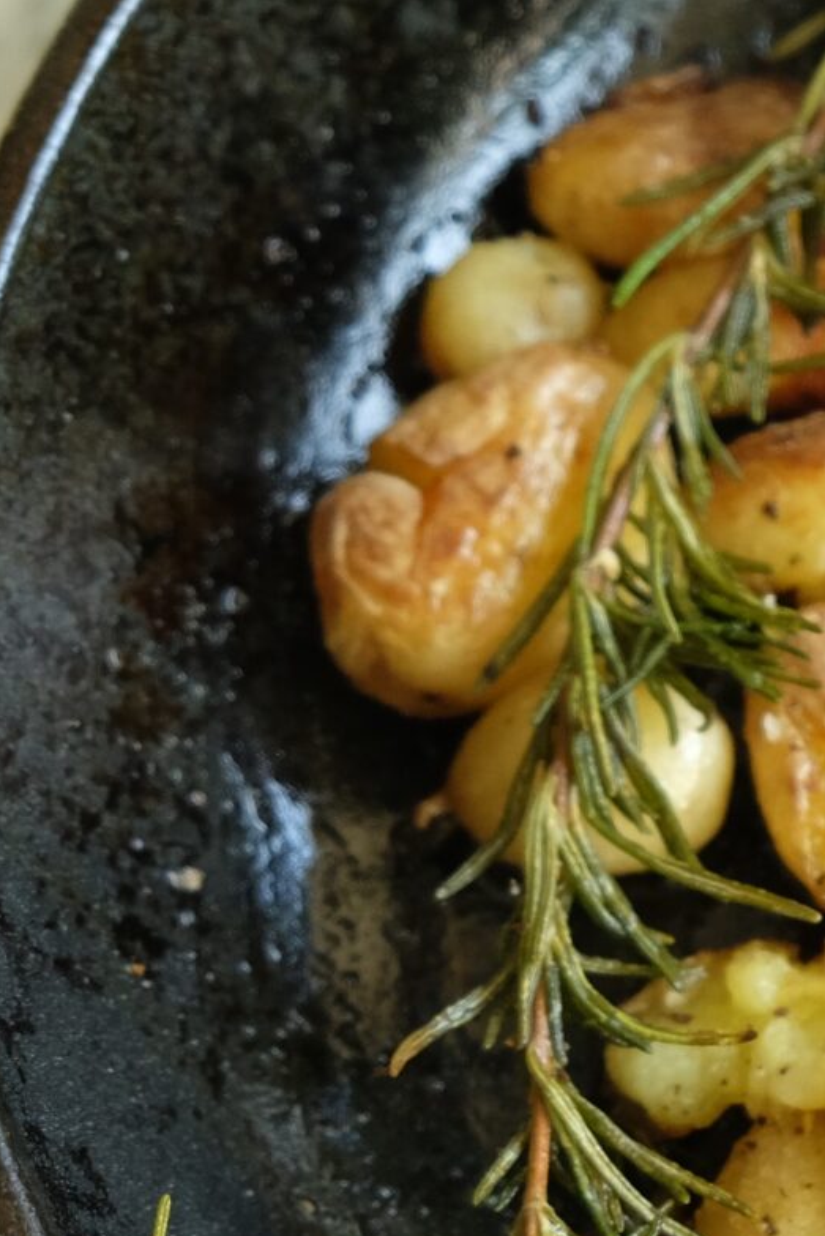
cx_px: 1407
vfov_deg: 12.8
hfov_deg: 8.3
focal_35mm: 160
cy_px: 888
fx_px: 5497
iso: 800
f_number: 4
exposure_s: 1/60
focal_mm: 32.9
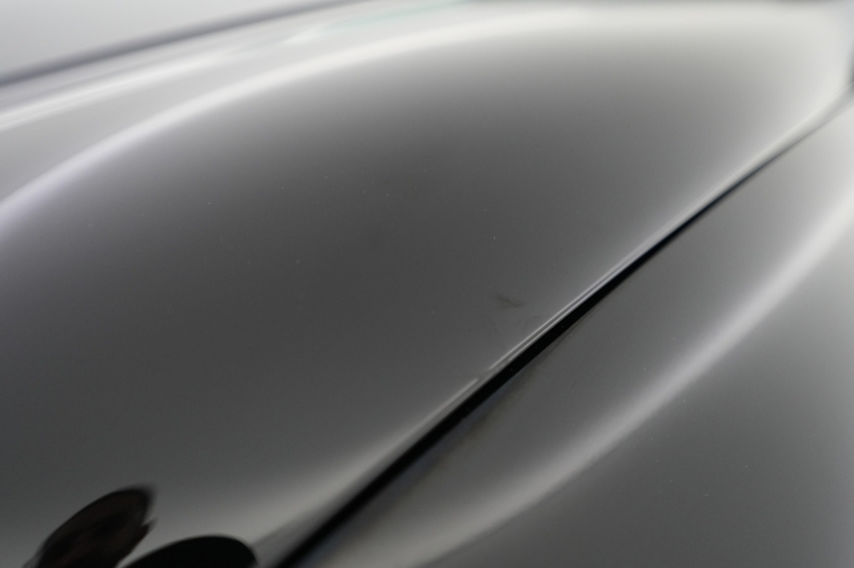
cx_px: 427
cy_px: 284
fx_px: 664
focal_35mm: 28
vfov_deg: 46.4
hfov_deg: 65.5
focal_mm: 28
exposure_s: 1/60
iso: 2000
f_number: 2.8
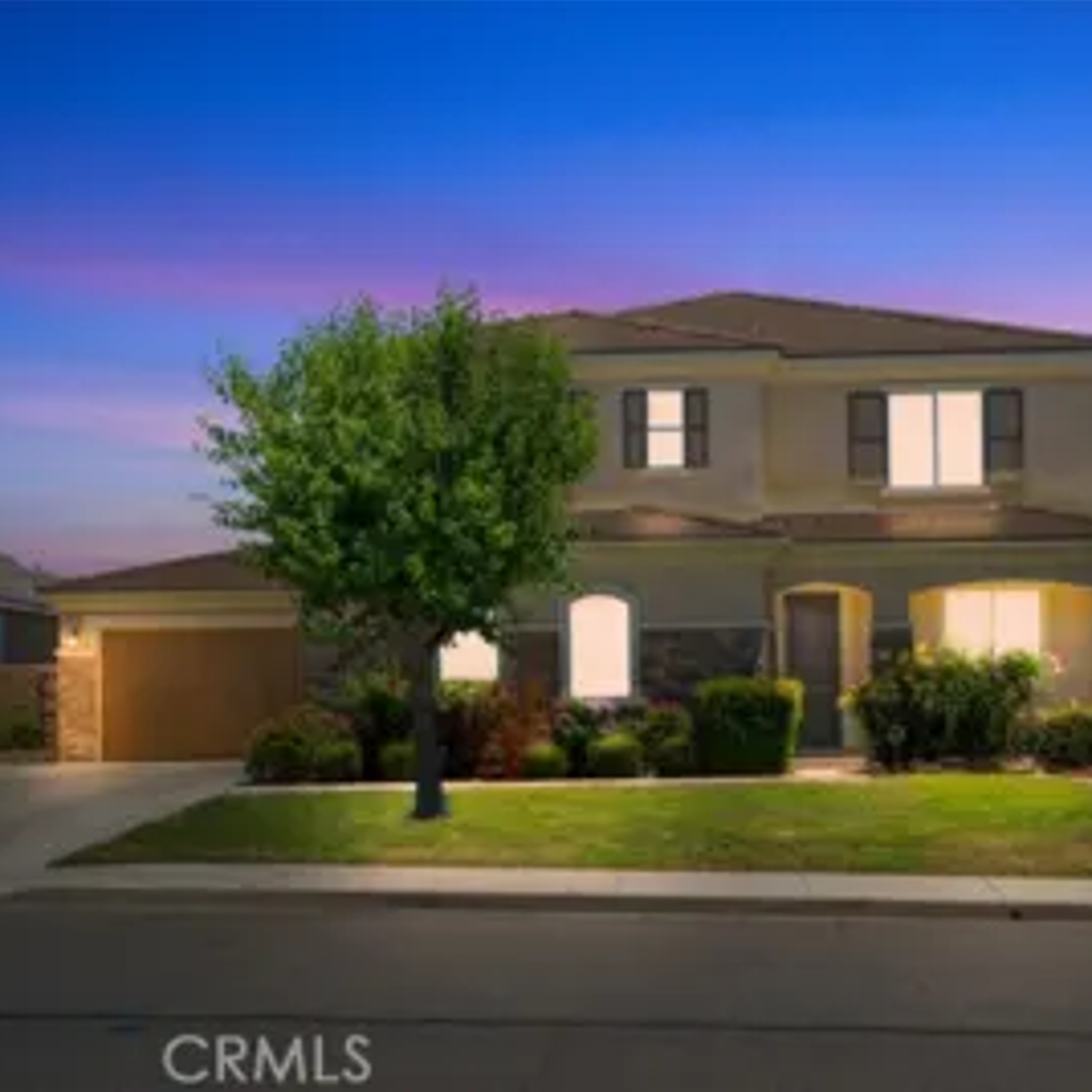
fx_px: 1606
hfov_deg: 37.3
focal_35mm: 45
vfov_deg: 37.6
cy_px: 546
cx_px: 691
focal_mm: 35
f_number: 22
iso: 50
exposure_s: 1/20
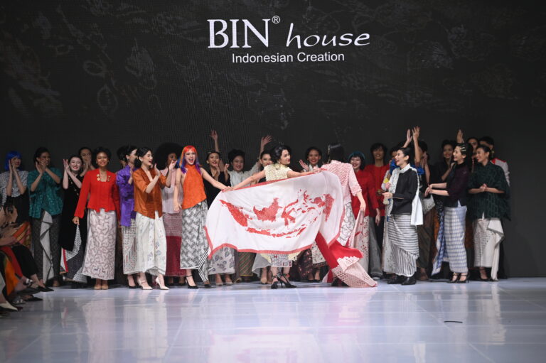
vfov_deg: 7.8
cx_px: 273
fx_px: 2652
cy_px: 182
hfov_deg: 11.8
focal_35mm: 175
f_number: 4
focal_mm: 175
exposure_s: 1/1000
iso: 1250
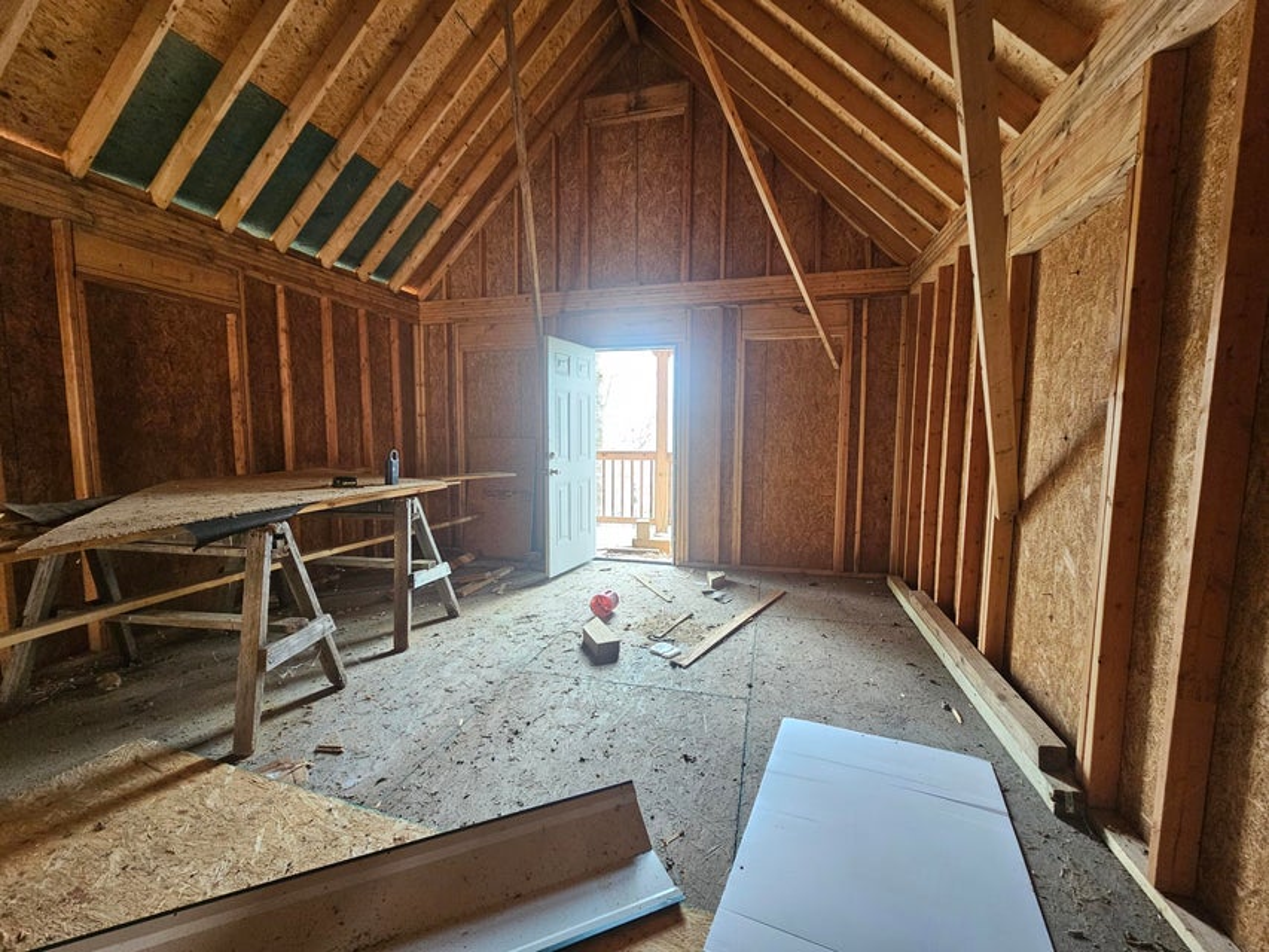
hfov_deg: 106.2
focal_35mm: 13
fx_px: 477
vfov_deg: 89.9
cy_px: 476
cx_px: 634
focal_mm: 2.2
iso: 400
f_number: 2.2
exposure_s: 1/60
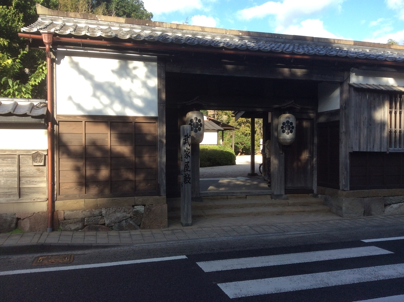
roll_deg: -1.2
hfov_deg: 56.9
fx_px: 373
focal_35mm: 32
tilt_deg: -1.0
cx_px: 202
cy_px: 151
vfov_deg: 44.0
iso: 32
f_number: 2.4
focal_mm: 3.3
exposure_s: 1/525
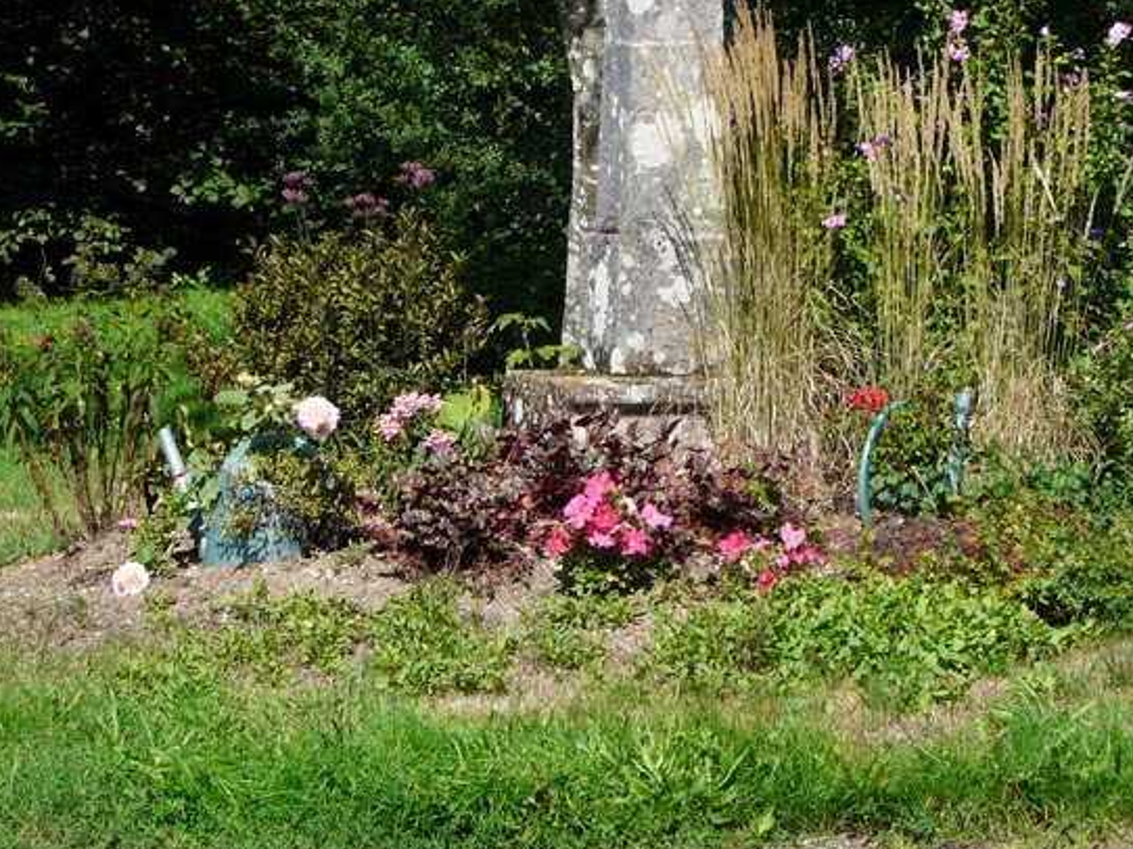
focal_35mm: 113
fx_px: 3697
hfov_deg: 17.4
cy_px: 464
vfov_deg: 13.1
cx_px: 546
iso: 100
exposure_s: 1/320
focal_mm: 10.5
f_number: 5.6
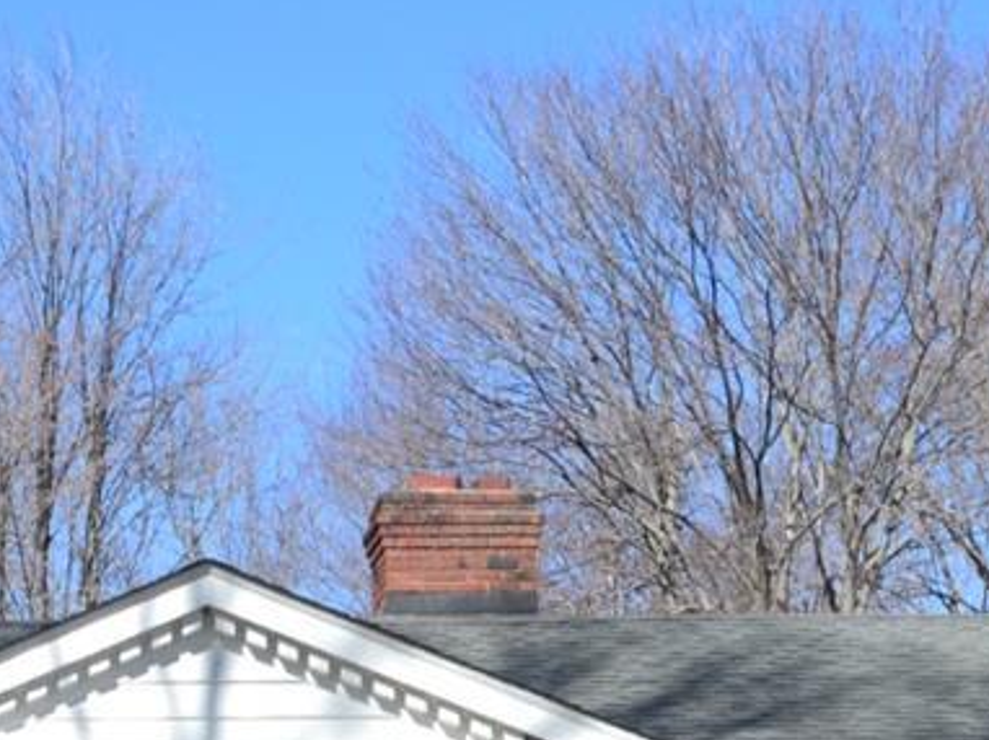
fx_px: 3883
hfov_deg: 14.3
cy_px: 1221
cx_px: 26
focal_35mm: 136
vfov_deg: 10.4
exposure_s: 1/320
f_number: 10
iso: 400
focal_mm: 24
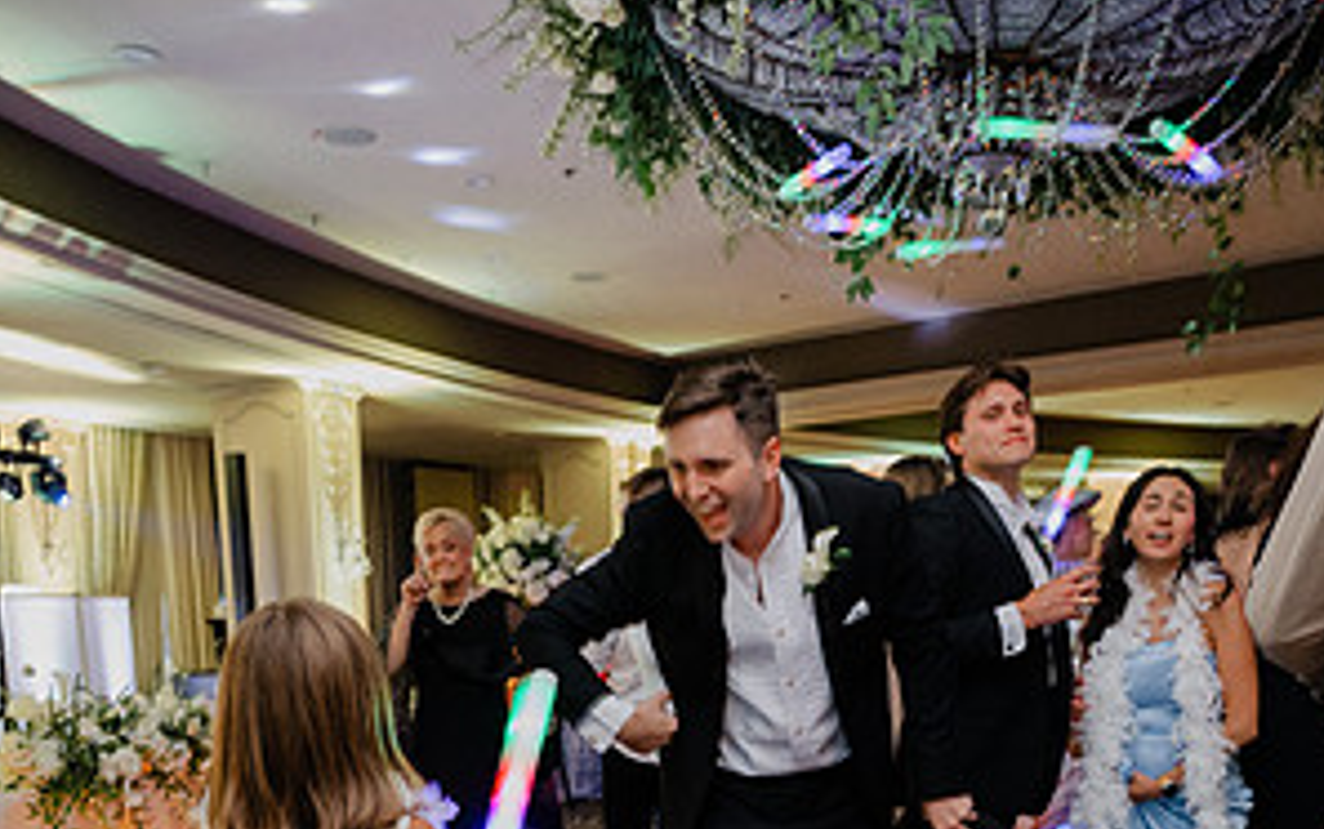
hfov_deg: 52.7
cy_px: 847
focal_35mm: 37
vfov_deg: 31.6
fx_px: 1336
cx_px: 664
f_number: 3.2
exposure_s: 1/40
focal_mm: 24
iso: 2000
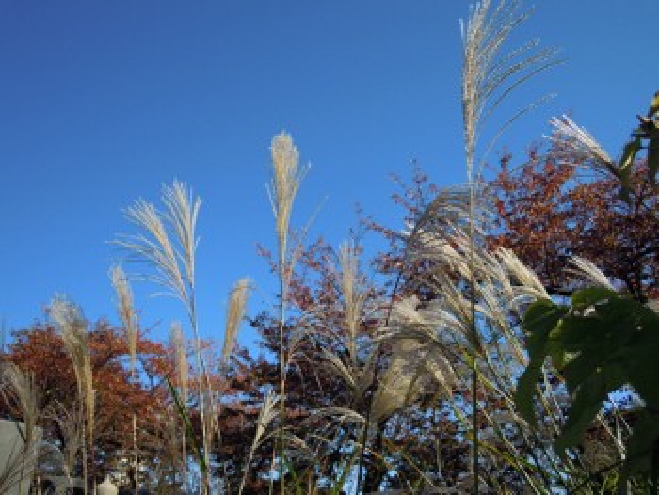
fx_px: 533
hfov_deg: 63.4
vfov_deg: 49.8
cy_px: 248
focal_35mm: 28
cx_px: 330
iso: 100
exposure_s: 1/200
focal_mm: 5
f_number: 7.6
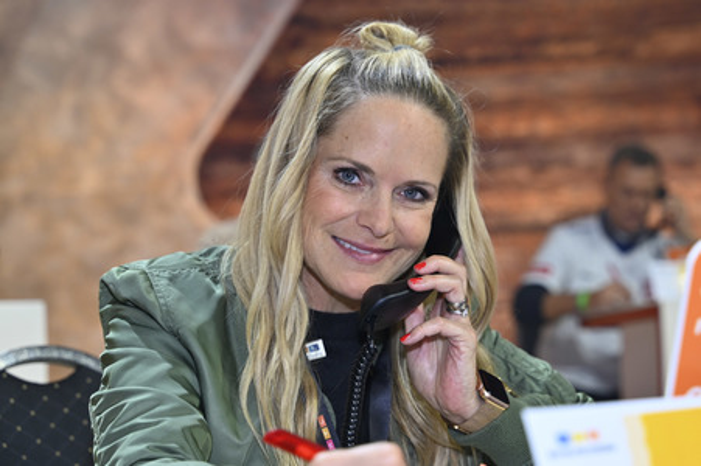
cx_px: 350
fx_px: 1245
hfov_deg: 31.4
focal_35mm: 64
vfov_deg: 21.2
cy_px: 233
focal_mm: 64
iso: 1000
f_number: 4
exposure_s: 1/200
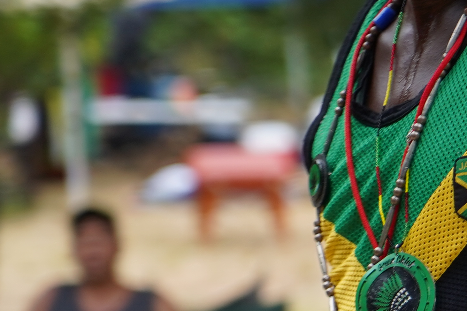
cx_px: 877
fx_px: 5589
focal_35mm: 431
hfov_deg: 4.7
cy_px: 362
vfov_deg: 3.2
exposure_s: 1/160
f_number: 4
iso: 250
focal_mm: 105
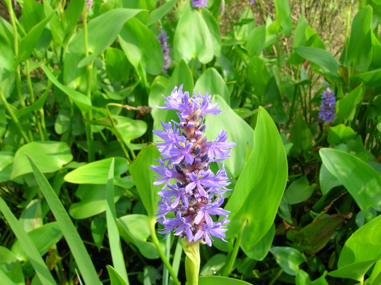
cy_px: 142
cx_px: 190
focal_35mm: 34
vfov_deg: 41.7
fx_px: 374
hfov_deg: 54.0
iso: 50
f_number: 4.9
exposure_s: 1/140
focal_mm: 5.7
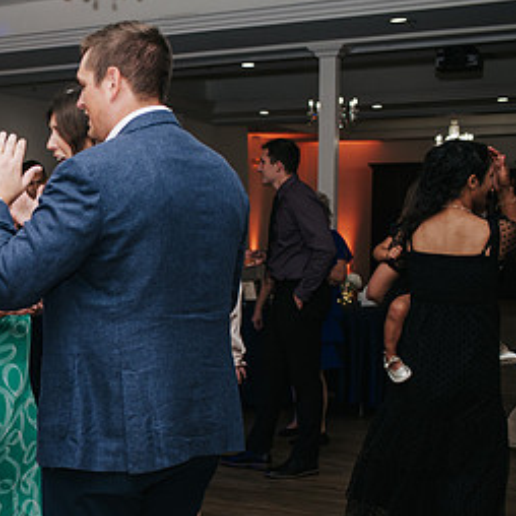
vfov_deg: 25.2
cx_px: -51
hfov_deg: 23.8
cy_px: 356
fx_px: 1147
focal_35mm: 68
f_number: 3.2
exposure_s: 1/200
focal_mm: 35
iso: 800
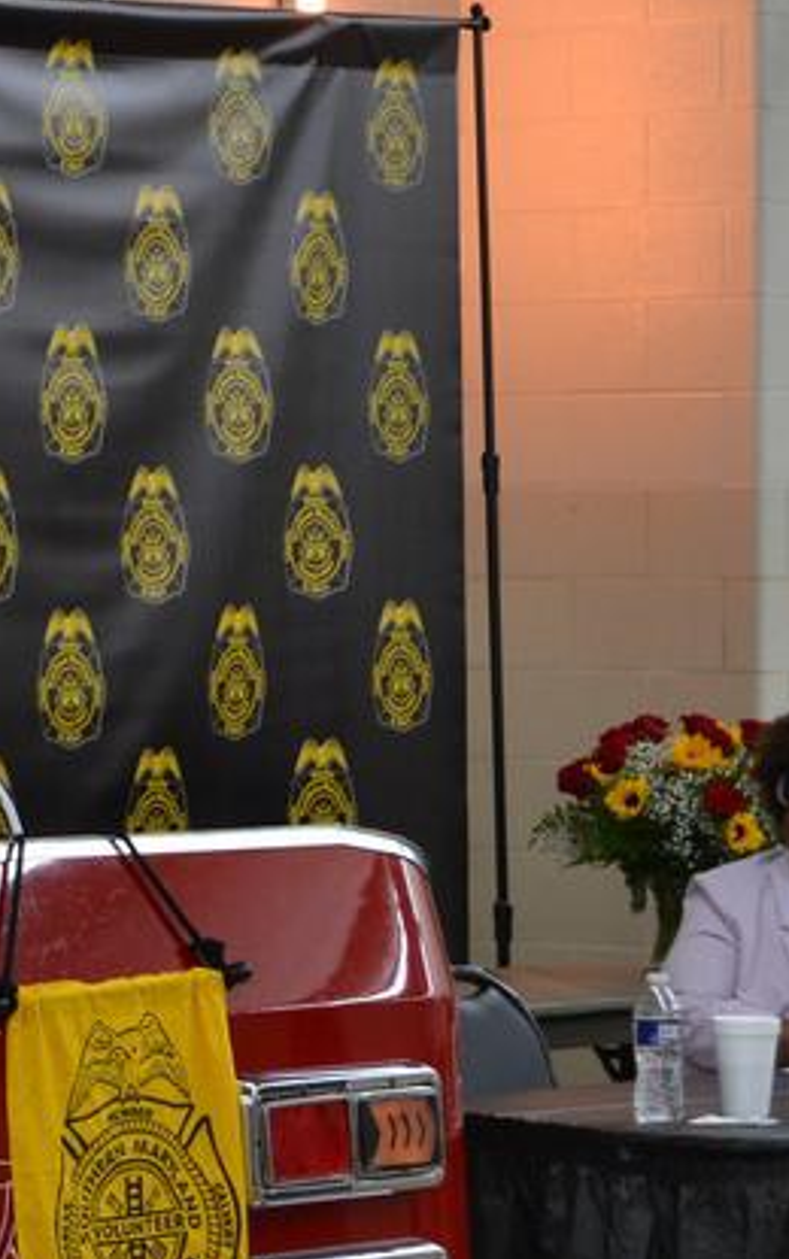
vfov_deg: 10.1
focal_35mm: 207
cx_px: -734
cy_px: 639
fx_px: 7118
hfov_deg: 6.2
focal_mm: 55
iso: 720
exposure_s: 1/60
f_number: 5.6
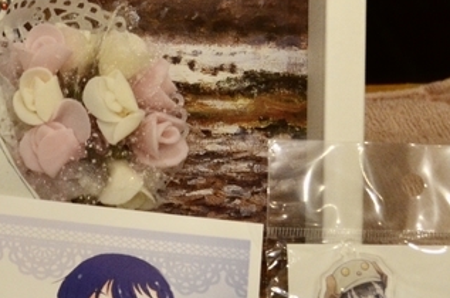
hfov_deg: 10.3
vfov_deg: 7.1
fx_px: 2408
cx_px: -223
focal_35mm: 193
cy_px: 77
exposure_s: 1/40
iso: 800
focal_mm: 34
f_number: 5
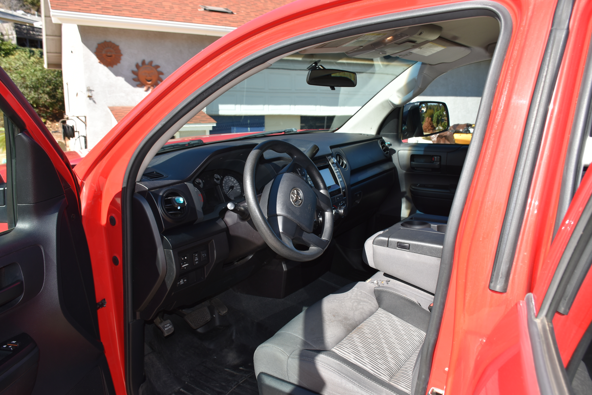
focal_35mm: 30
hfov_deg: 61.9
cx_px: 296
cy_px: 198
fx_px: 493
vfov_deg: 43.6
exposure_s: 1/160
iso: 100
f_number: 6.3
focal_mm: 20
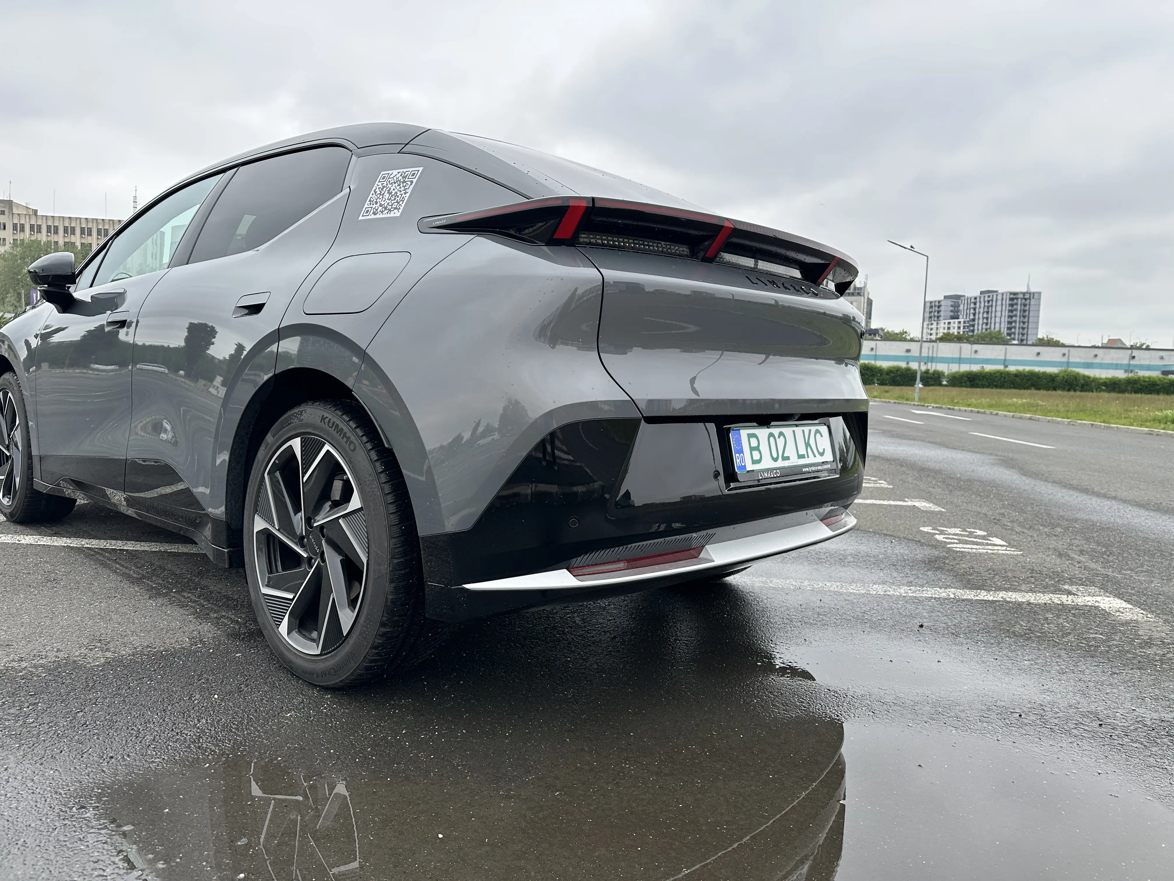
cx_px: 587
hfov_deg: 71.6
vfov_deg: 56.8
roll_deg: -2.4
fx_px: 814
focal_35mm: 24
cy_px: 440
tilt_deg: -4.3
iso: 80
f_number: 1.78
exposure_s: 1/740
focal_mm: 6.86
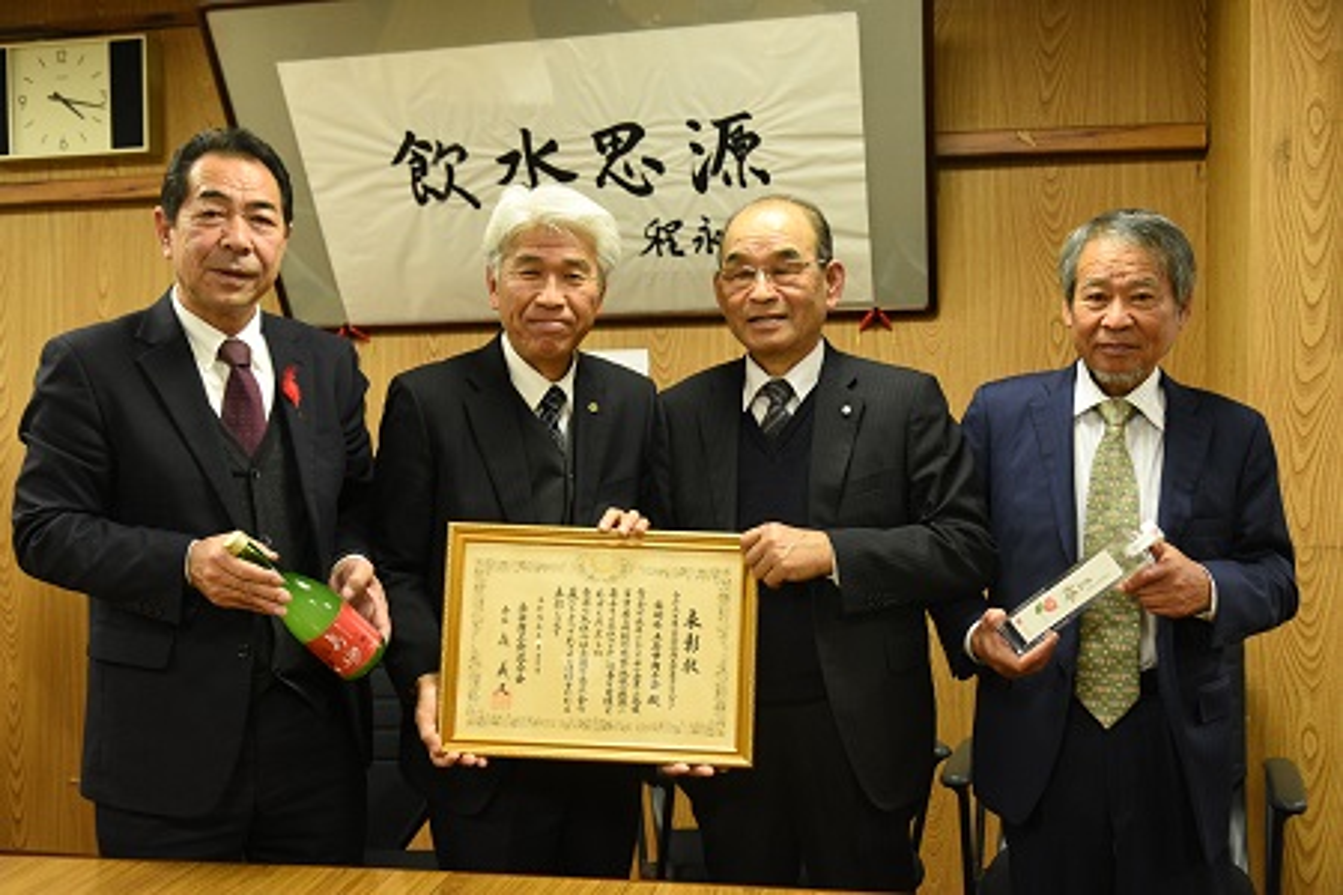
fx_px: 1418
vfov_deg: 35.1
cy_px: 448
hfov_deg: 50.7
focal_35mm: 38
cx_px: 672
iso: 3200
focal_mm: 38
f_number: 5.6
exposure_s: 1/40
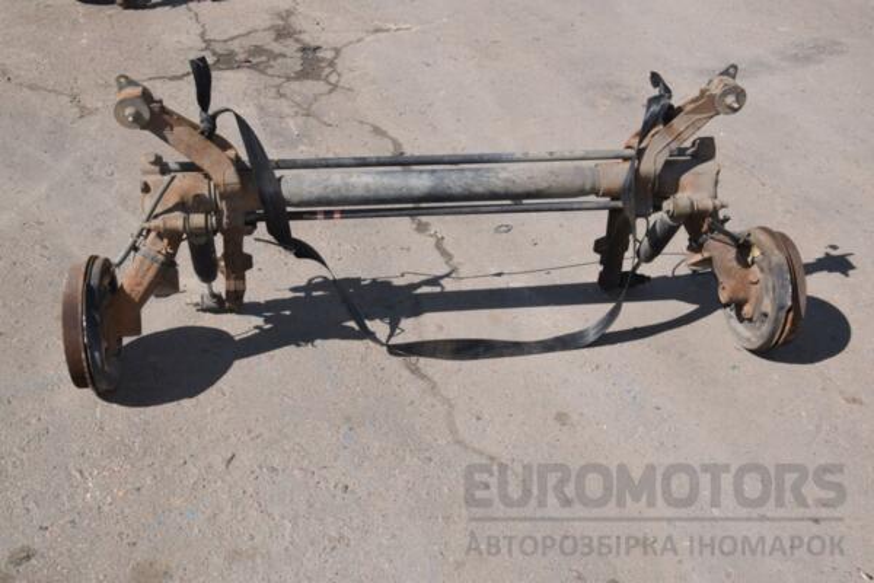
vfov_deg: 31.9
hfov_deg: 46.4
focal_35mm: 42
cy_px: 292
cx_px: 437
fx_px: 1020
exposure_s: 1/200
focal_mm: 28
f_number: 25
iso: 800
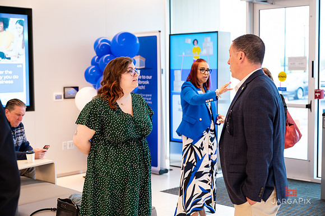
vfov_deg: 23.8
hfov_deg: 35.1
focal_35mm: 57
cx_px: 170
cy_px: 103
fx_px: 514
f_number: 3.2
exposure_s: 1/200
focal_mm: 54
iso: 1000
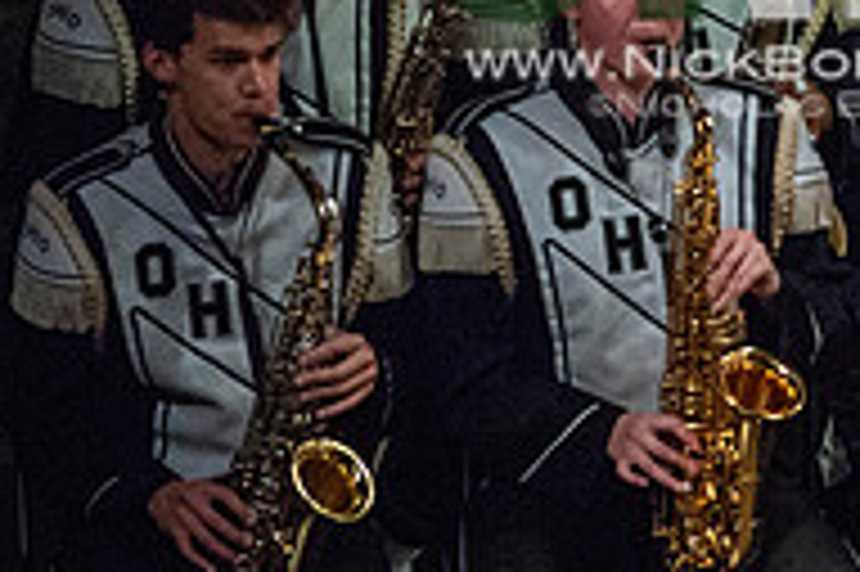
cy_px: -99
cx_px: 774
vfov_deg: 1.5
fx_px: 21720
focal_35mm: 910
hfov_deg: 2.3
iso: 5000
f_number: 5.6
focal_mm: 300
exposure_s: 1/400
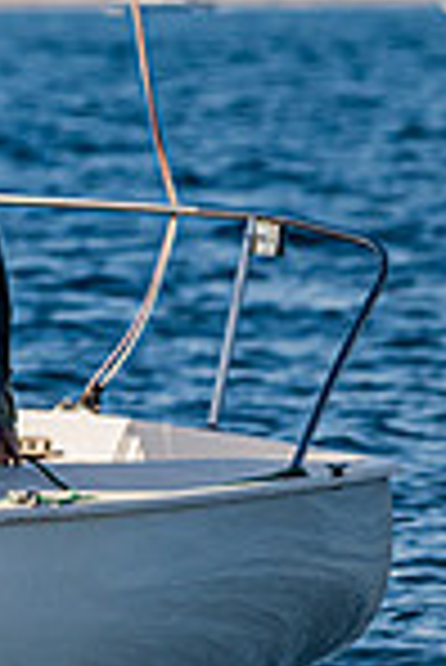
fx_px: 18909
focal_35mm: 1020
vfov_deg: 2.0
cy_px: -186
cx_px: -563
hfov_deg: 1.3
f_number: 5
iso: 400
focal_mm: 200
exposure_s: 1/4000
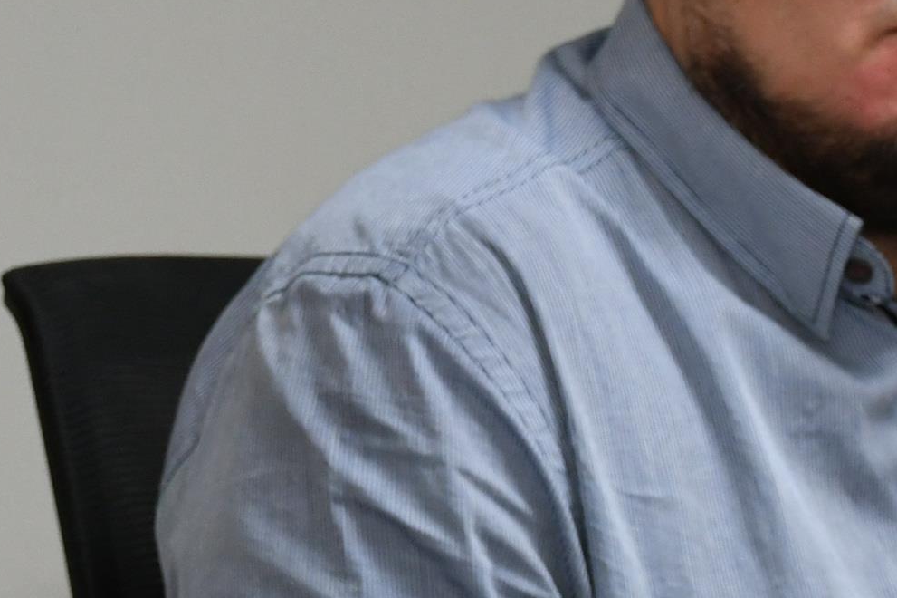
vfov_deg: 6.4
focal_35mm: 215
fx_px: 5355
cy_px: 366
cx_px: 196
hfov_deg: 9.6
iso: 1250
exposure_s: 1/80
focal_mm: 34
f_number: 4.2
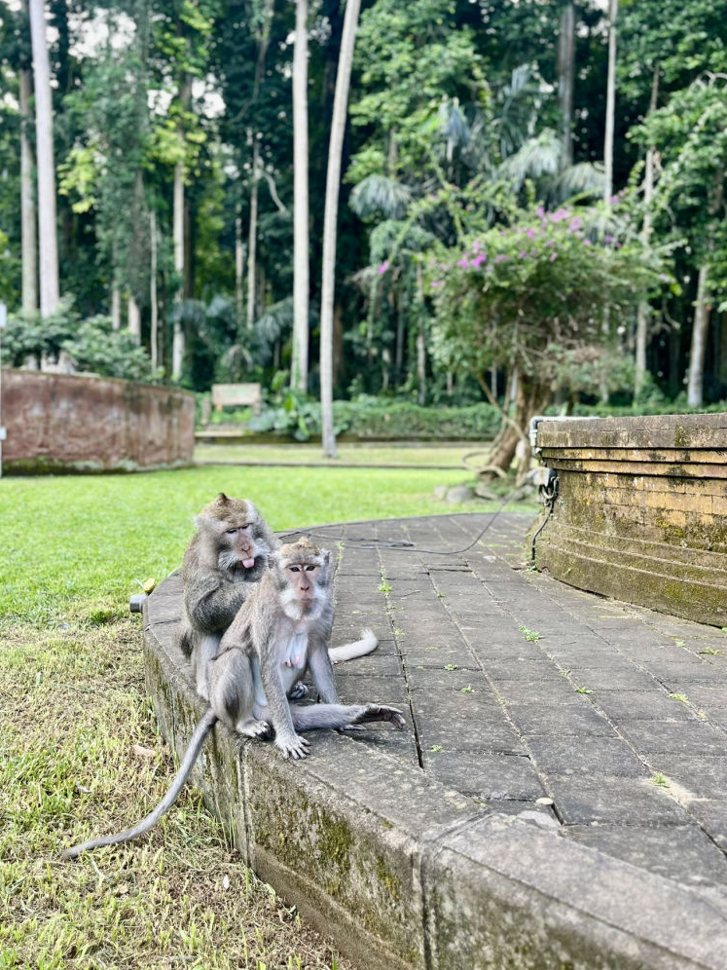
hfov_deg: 45.4
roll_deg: +0.2
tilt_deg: -0.3
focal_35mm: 31
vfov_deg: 58.3
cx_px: 322
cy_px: 450
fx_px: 868
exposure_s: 1/122
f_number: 1.6
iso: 50
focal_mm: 5.1
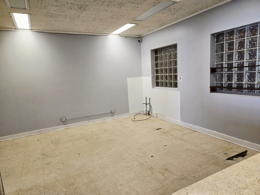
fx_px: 173
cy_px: 98
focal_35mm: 23
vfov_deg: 58.9
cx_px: 130
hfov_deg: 73.9
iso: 500
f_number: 1.8
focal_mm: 5.4
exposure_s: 1/120
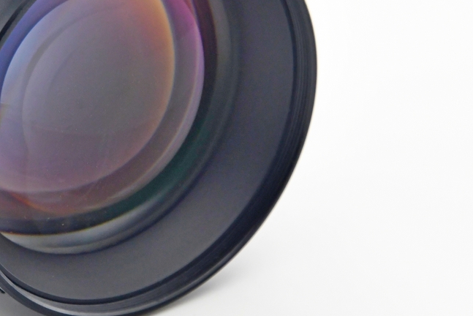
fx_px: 3654
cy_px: 72
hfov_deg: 7.4
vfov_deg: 4.9
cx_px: -10
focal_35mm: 278
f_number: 8
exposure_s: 1/125
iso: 1250
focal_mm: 80
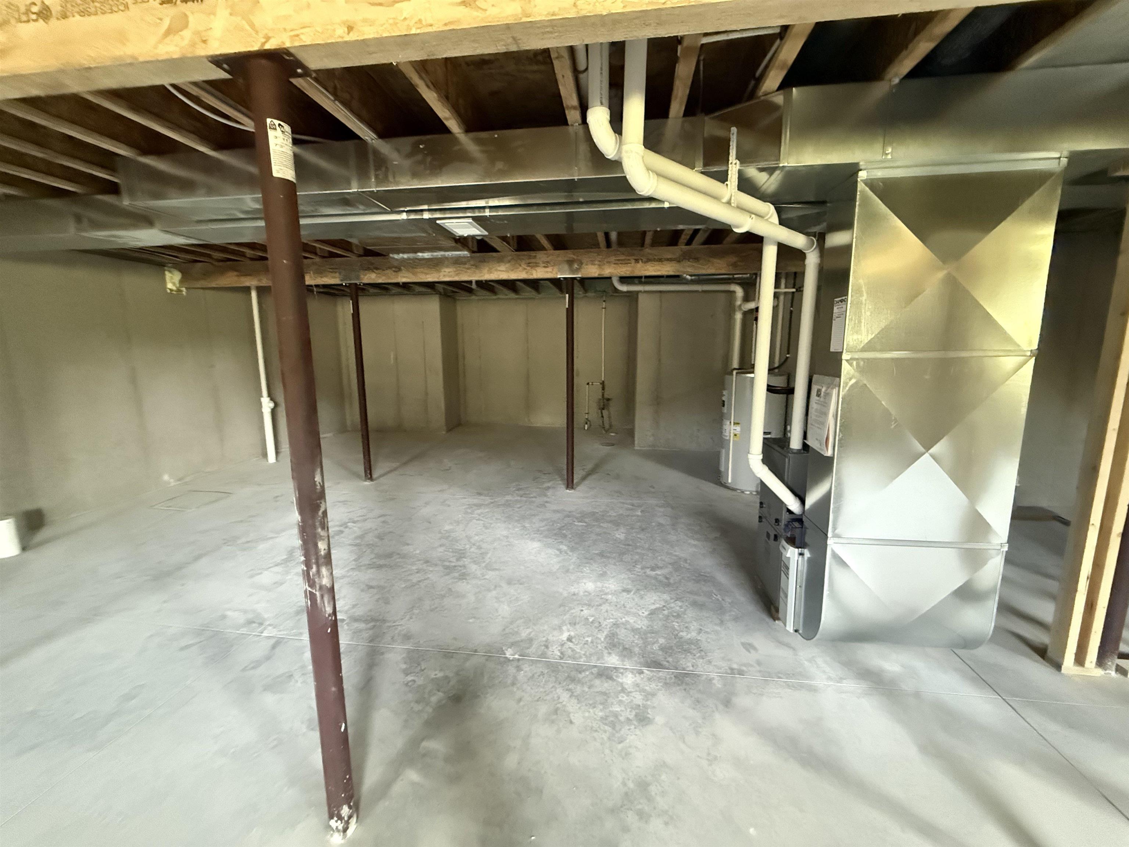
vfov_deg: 85.7
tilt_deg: -9.8
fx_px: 457
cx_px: 564
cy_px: 424
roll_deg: -0.2
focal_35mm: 14
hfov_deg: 102.1
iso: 1250
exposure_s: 1/60
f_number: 2.2
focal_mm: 2.22
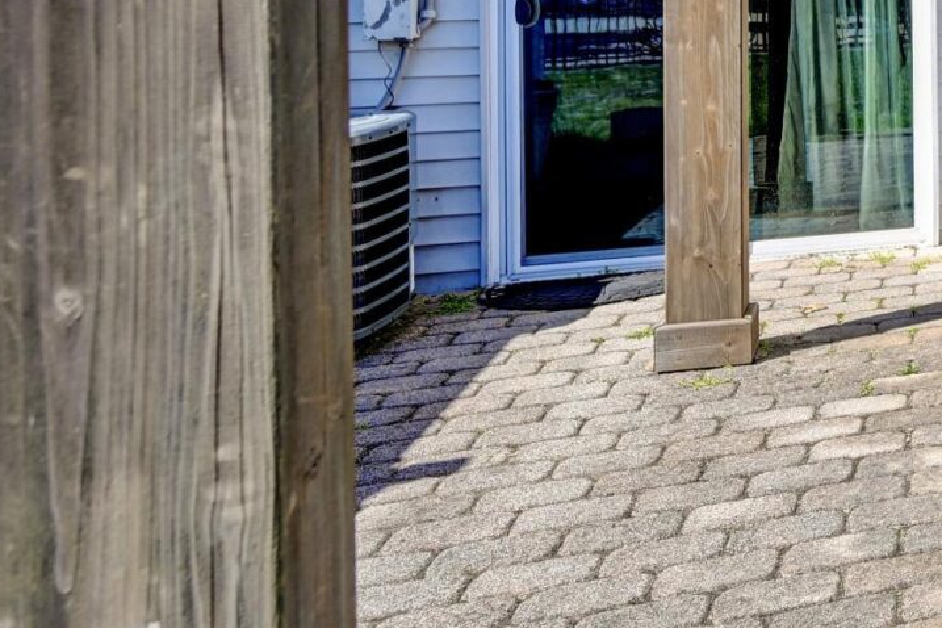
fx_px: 1308
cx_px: 1478
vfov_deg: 25.3
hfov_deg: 26.2
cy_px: -44
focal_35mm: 50
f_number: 4
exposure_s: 1/400
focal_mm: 14
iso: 100
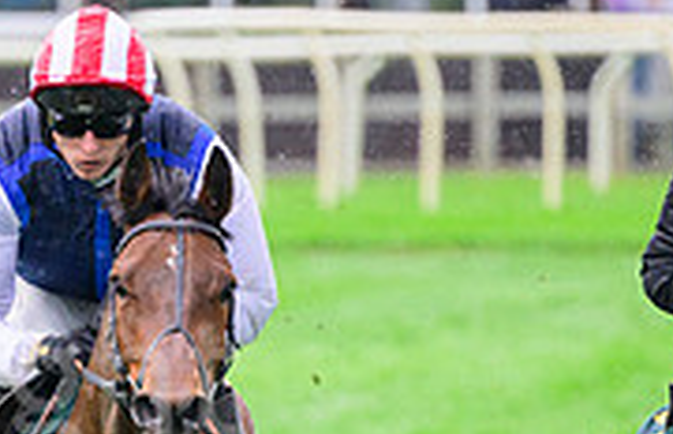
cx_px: -48
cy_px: 549
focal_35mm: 1382
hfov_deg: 1.5
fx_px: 25572
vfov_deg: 1.0
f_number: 5.6
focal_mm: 400
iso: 2000
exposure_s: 1/1250
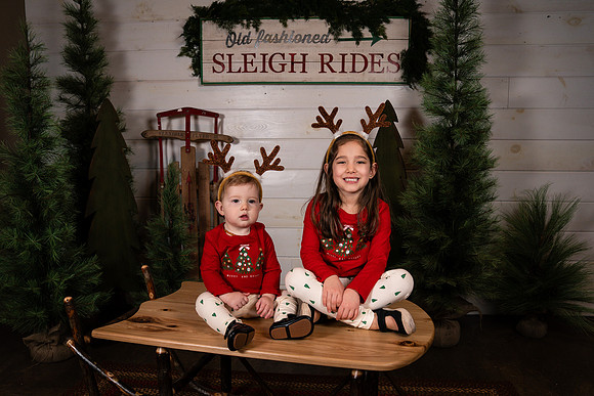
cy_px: 231
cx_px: 304
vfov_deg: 44.4
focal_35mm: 29
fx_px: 483
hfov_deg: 63.1
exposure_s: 1/250
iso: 200
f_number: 4
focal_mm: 24
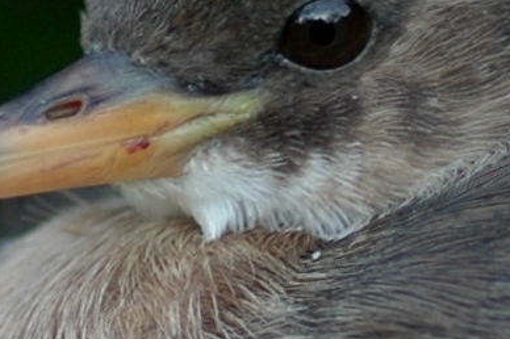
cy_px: 239
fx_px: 15145
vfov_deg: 1.3
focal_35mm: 1070
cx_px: 355
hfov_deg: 1.9
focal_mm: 92
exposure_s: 1/80
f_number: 2.8
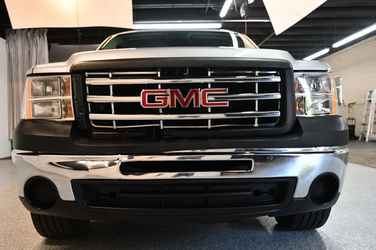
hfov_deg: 55.8
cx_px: 188
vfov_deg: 38.8
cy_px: 125
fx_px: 355
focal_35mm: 34
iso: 1600
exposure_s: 1/125
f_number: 3.8
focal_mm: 23
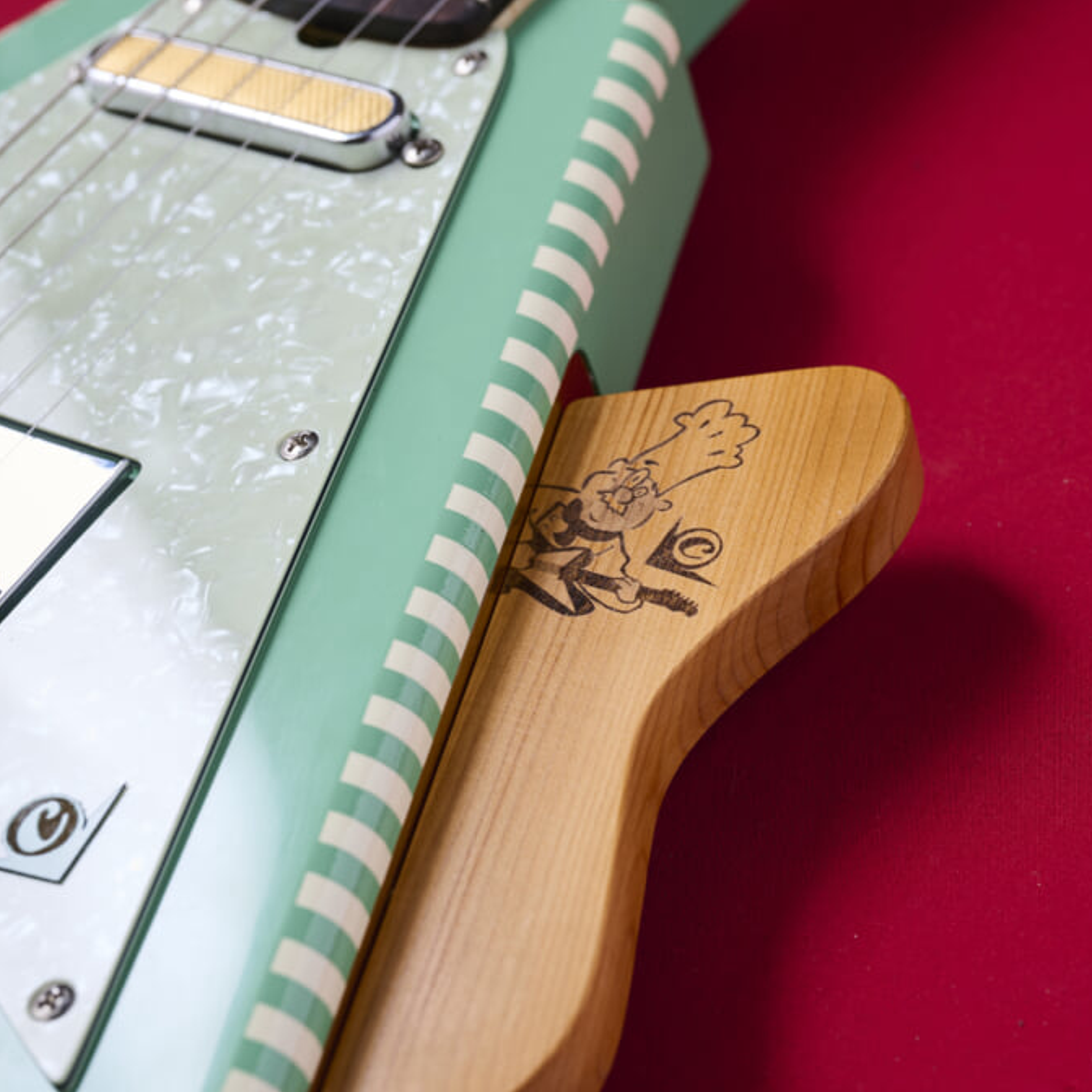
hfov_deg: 21.9
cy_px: 675
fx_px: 2820
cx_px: 549
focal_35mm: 79
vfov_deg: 21.9
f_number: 8
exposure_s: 1/125
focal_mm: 61
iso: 200
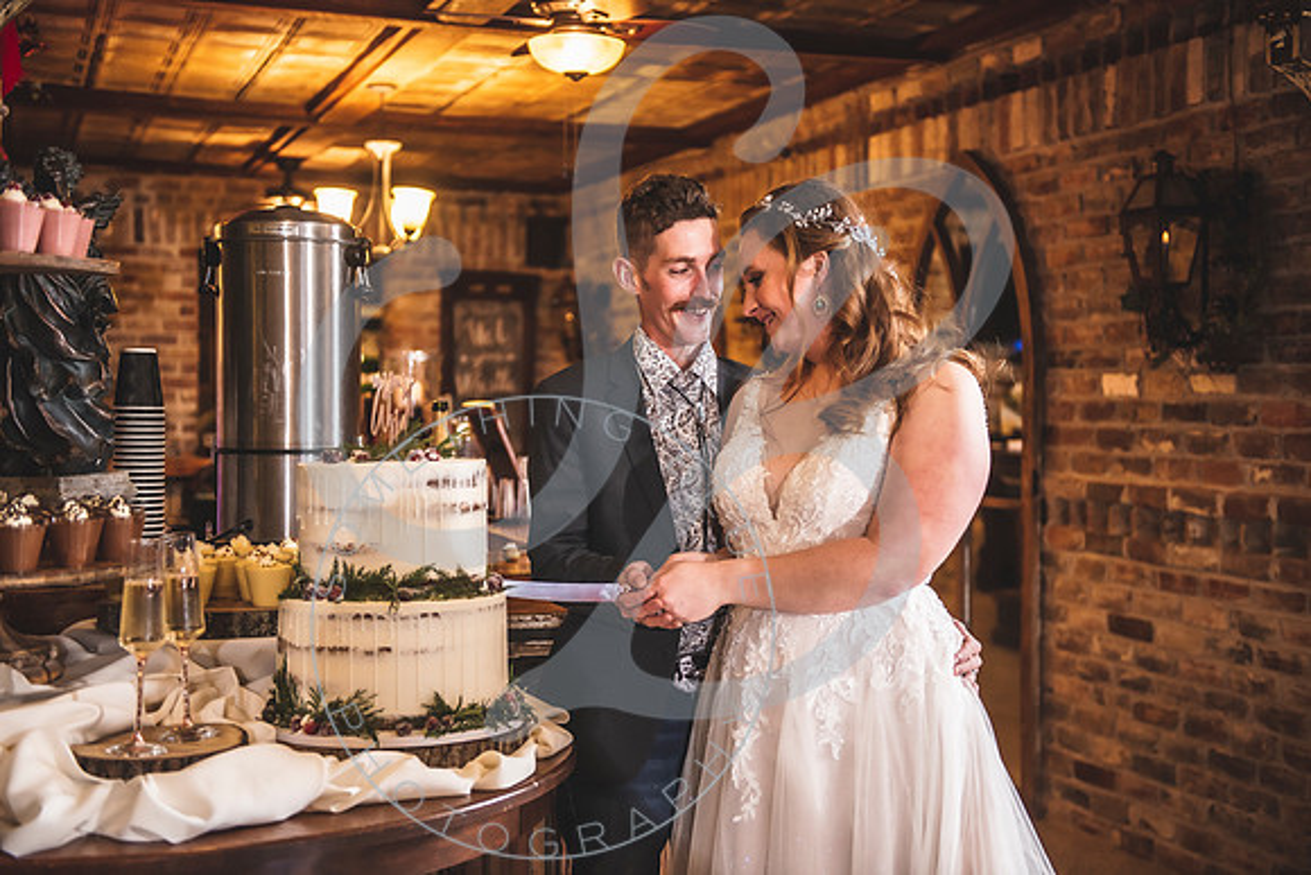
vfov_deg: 28.1
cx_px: 656
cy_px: 438
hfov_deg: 41.1
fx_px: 1748
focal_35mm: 48
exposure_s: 1/100
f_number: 2.8
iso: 1000
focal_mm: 48
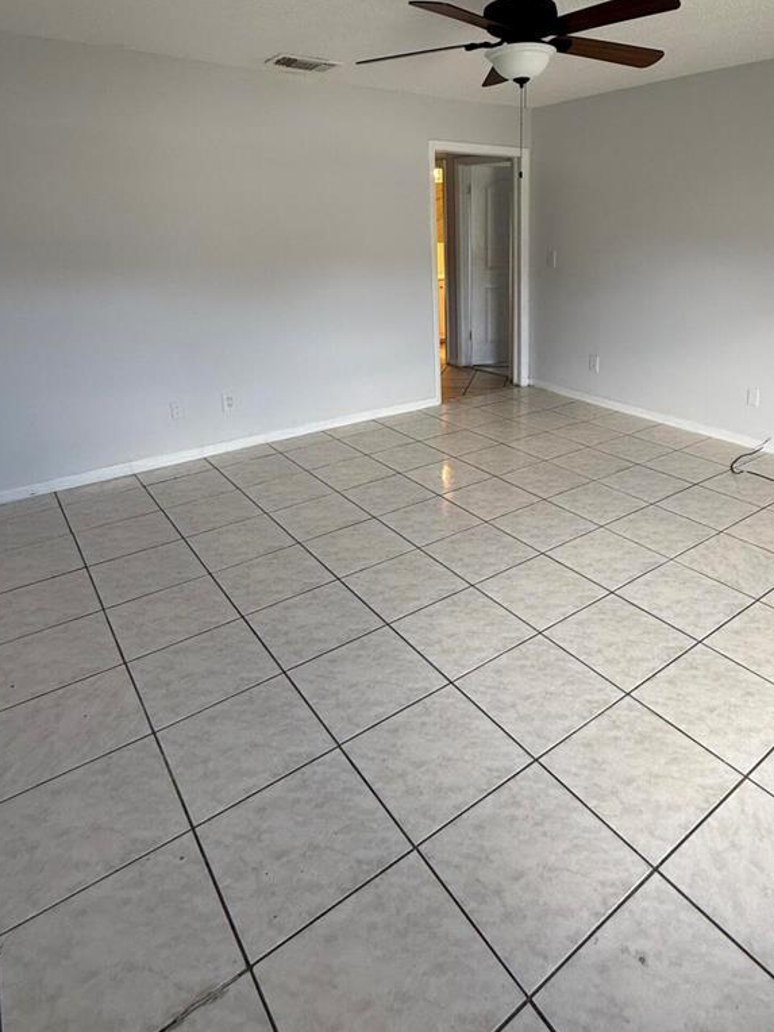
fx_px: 656
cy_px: 376
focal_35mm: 22
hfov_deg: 60.3
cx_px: 484
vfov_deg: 74.8
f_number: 2.2
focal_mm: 2.22
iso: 125
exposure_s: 1/99
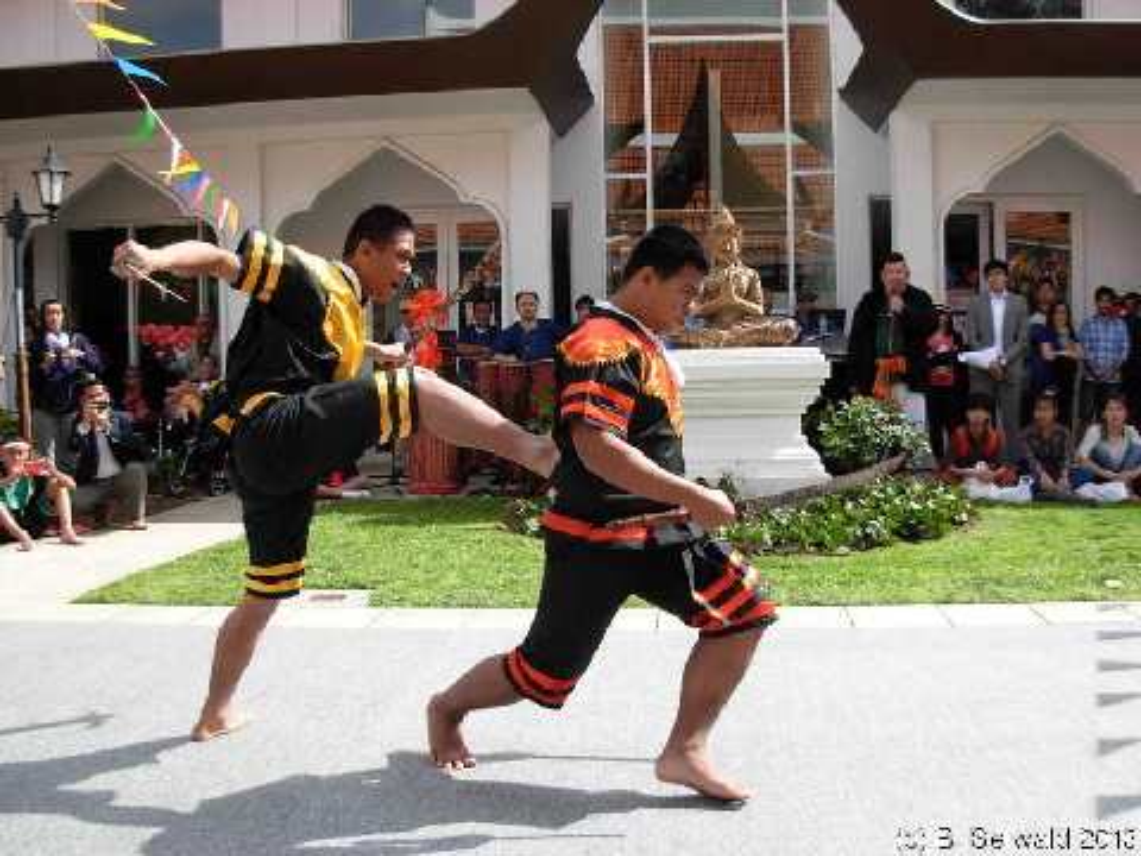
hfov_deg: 49.0
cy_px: 428
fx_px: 1253
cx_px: 570
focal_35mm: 38
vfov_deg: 37.7
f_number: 2.9
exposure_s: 1/645
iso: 79
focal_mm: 6.3
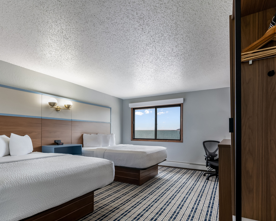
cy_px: 130
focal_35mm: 19
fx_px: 155
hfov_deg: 83.2
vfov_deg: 70.3
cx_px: 132
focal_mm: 14
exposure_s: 1/4
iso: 800
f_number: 8
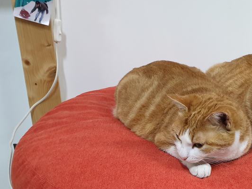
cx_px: 189
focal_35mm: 50
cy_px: 149
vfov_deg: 28.5
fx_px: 364
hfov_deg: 37.2
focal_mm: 4.3
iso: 400
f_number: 2.4
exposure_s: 1/60
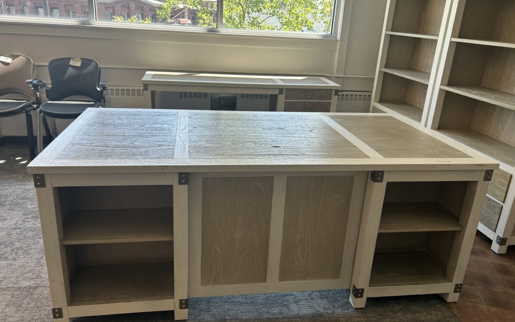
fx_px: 393
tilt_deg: -19.8
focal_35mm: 28
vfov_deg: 44.5
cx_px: 256
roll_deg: -3.0
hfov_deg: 66.5
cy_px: 155
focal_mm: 5.7
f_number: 1.5
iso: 40
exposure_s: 1/178
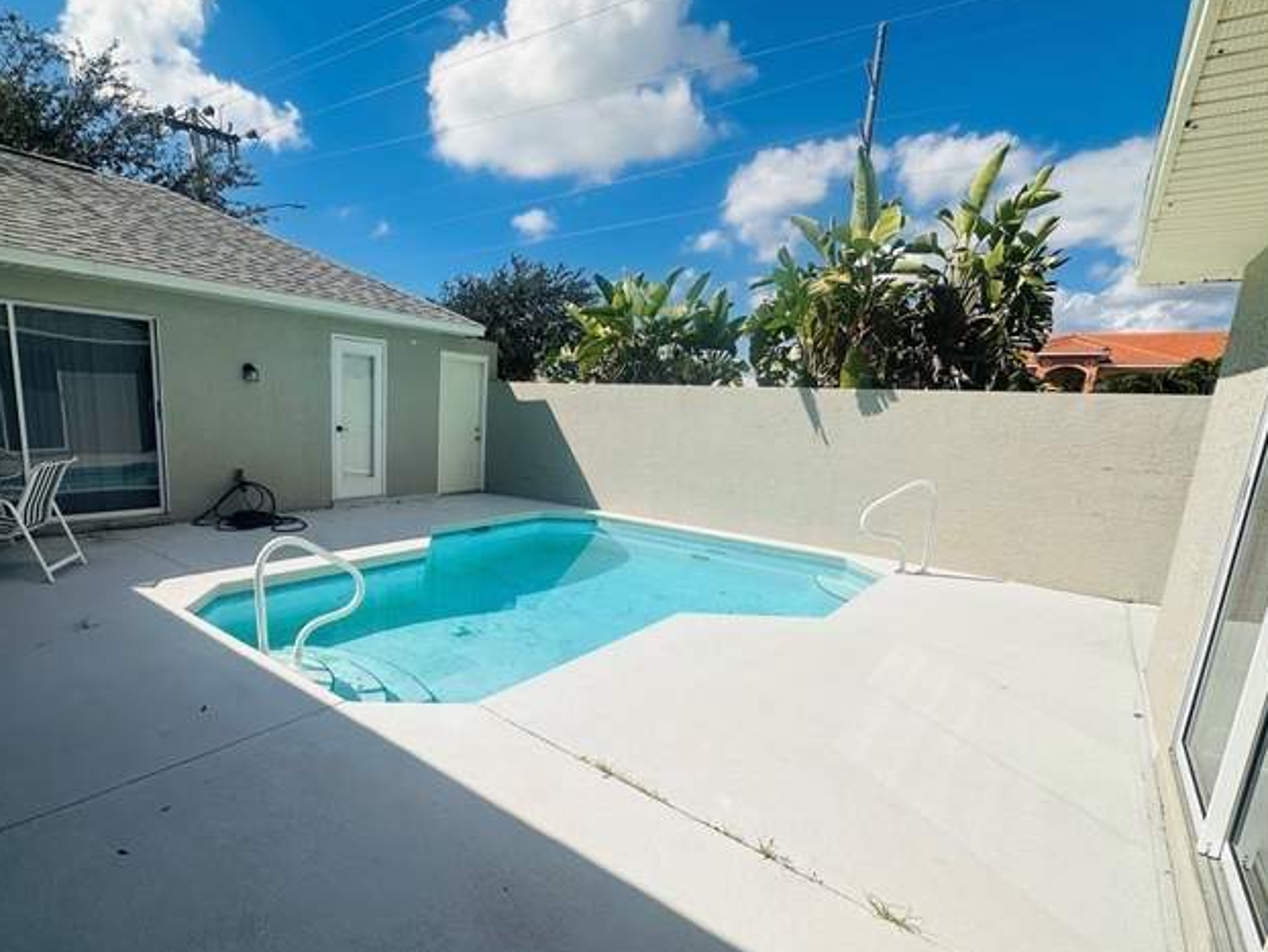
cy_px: 534
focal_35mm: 18
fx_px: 660
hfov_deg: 86.7
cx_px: 514
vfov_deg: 71.4
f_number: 2.2
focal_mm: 2.22
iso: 50
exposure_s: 1/5051
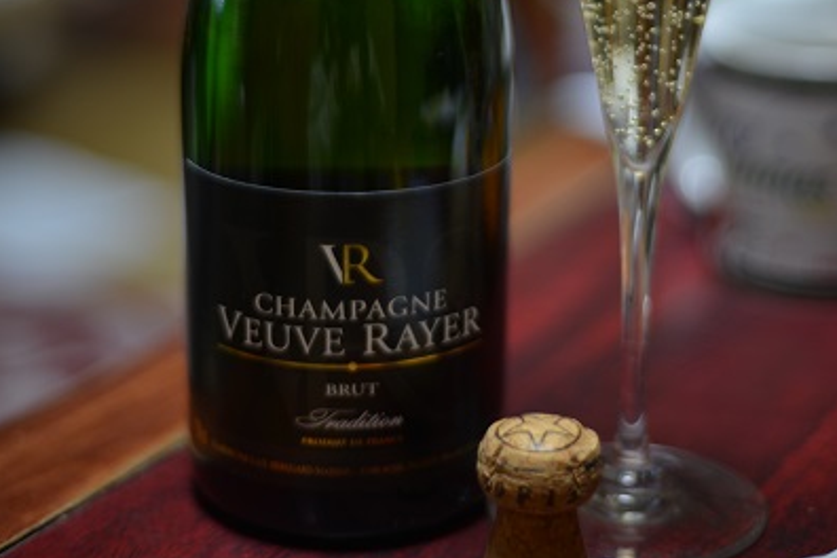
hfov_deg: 26.7
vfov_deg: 17.4
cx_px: 416
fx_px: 1767
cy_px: -36
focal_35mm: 76
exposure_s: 1/30
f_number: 1.4
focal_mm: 50
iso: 100
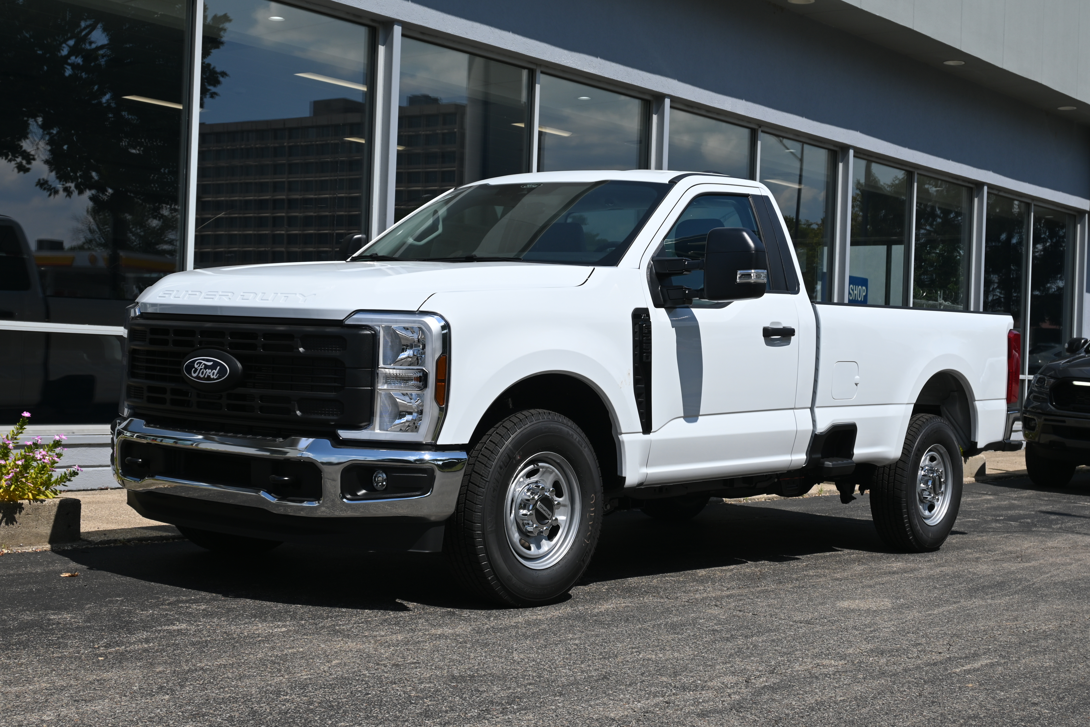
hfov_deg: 43.0
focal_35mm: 46
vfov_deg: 29.4
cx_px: 545
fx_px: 1385
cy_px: 364
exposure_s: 1/500
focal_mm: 30.5
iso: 100
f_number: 8
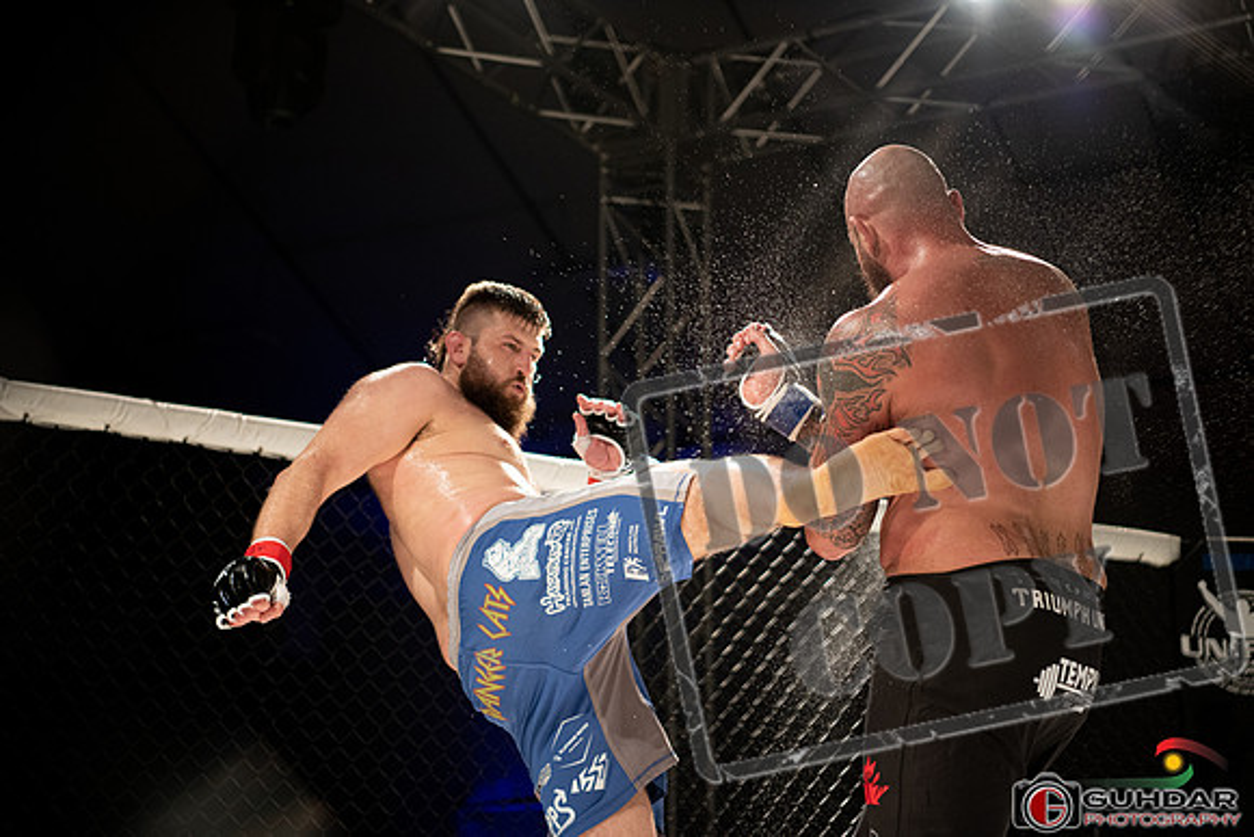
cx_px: 627
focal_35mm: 70
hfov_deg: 28.8
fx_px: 2439
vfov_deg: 19.5
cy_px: 418
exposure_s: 1/1000
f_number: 2.8
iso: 1250
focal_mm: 70
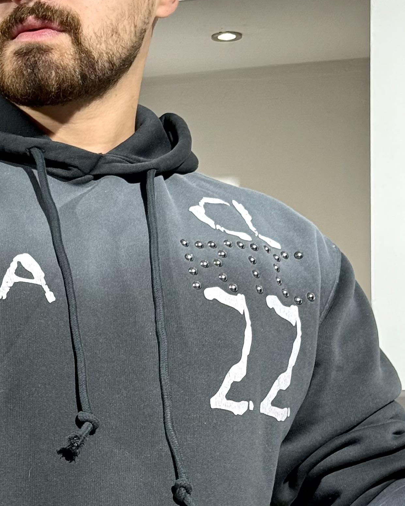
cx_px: 76
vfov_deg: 15.6
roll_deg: +0.9
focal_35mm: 122
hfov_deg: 12.6
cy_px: 456
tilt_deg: +2.1
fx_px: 1827
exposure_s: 1/100
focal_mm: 6.76
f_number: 1.78
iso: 50
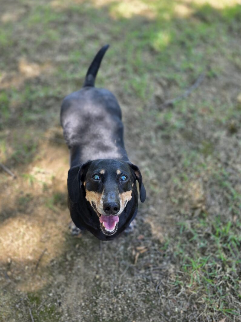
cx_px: 117
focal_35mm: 26
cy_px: 149
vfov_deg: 67.2
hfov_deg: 53.0
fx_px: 241
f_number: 1.7
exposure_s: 1/180
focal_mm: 6.3
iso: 50
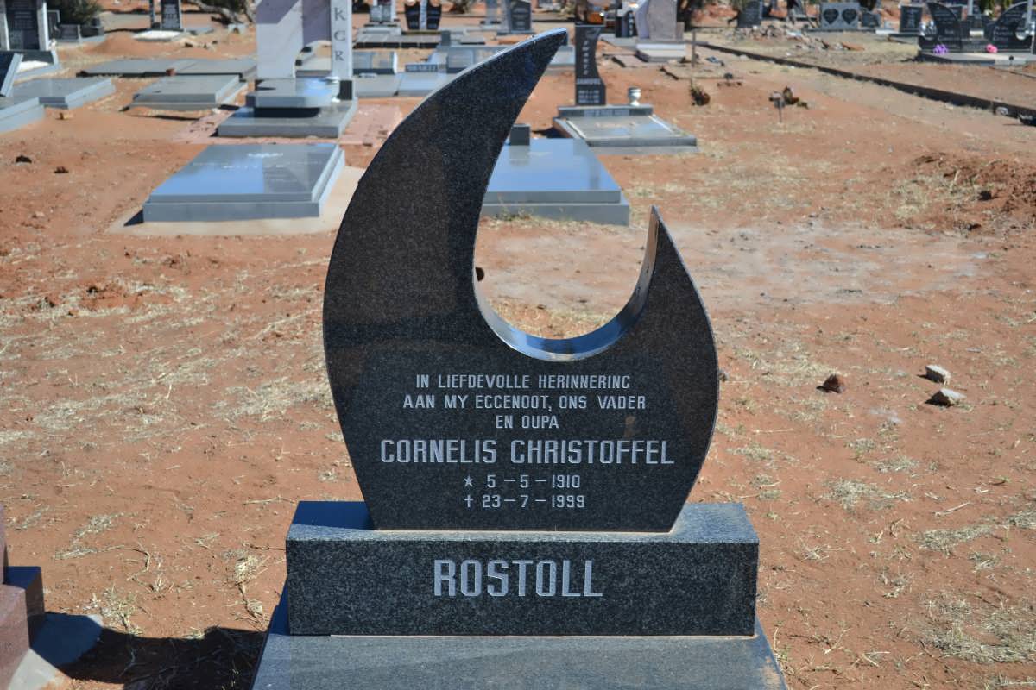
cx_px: 518
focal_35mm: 48
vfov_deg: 28.1
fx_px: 1381
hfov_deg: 41.1
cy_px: 345
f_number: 5.6
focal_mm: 32
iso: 100
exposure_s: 1/125
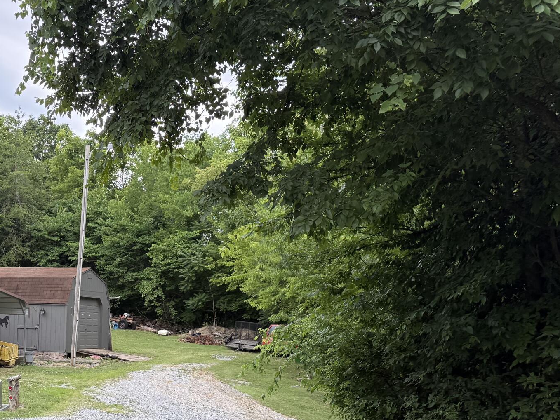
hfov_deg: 34.5
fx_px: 858
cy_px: 296
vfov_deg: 27.3
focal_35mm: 53
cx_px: 75
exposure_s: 1/551
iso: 100
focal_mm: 6.76
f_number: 1.78
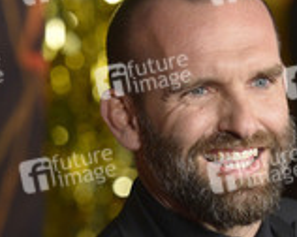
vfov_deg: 3.7
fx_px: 3635
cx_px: 280
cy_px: 218
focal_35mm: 414
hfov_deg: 4.7
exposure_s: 1/320
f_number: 5
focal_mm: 155
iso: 2000
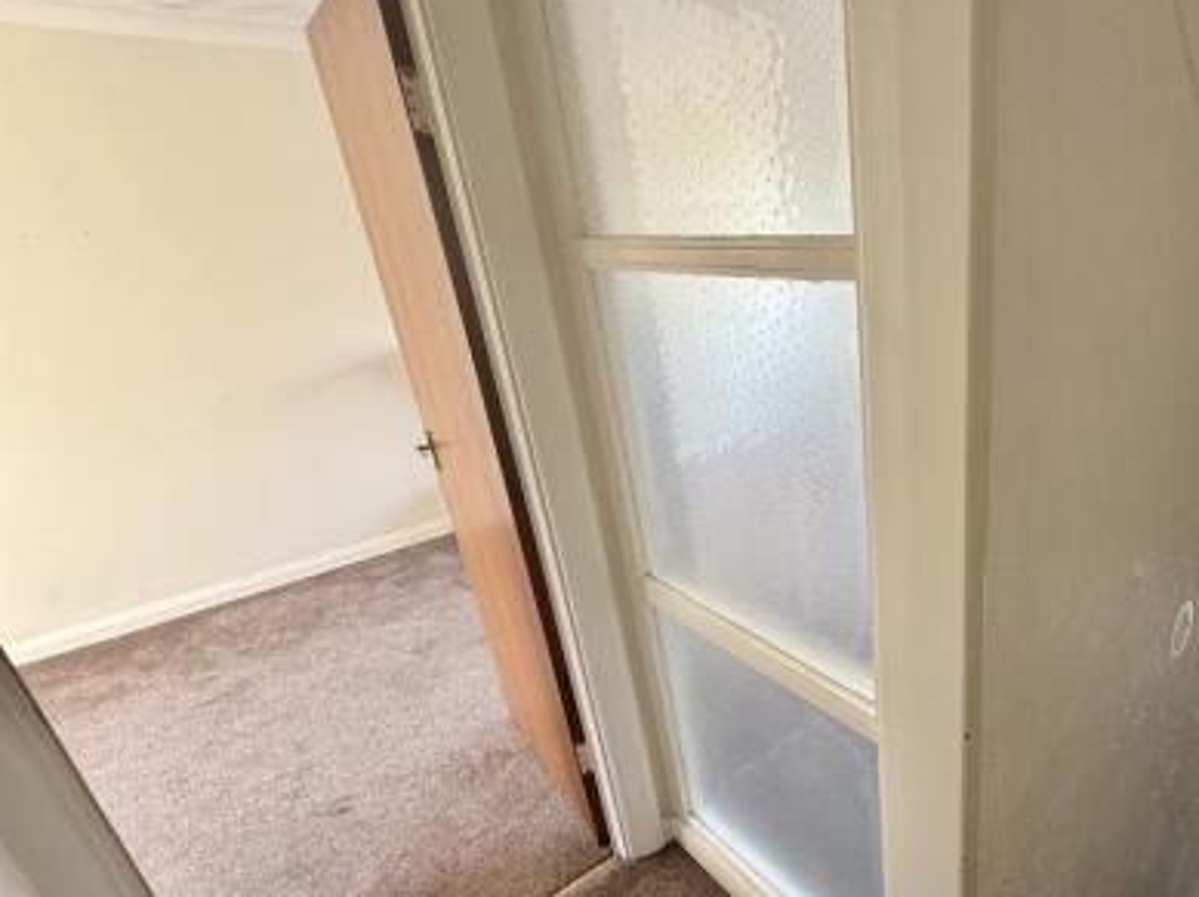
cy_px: 510
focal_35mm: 21
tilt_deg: -22.6
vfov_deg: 63.1
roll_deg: +2.0
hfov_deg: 73.8
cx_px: 889
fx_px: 727
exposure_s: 1/99
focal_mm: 2.22
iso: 200
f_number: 2.2
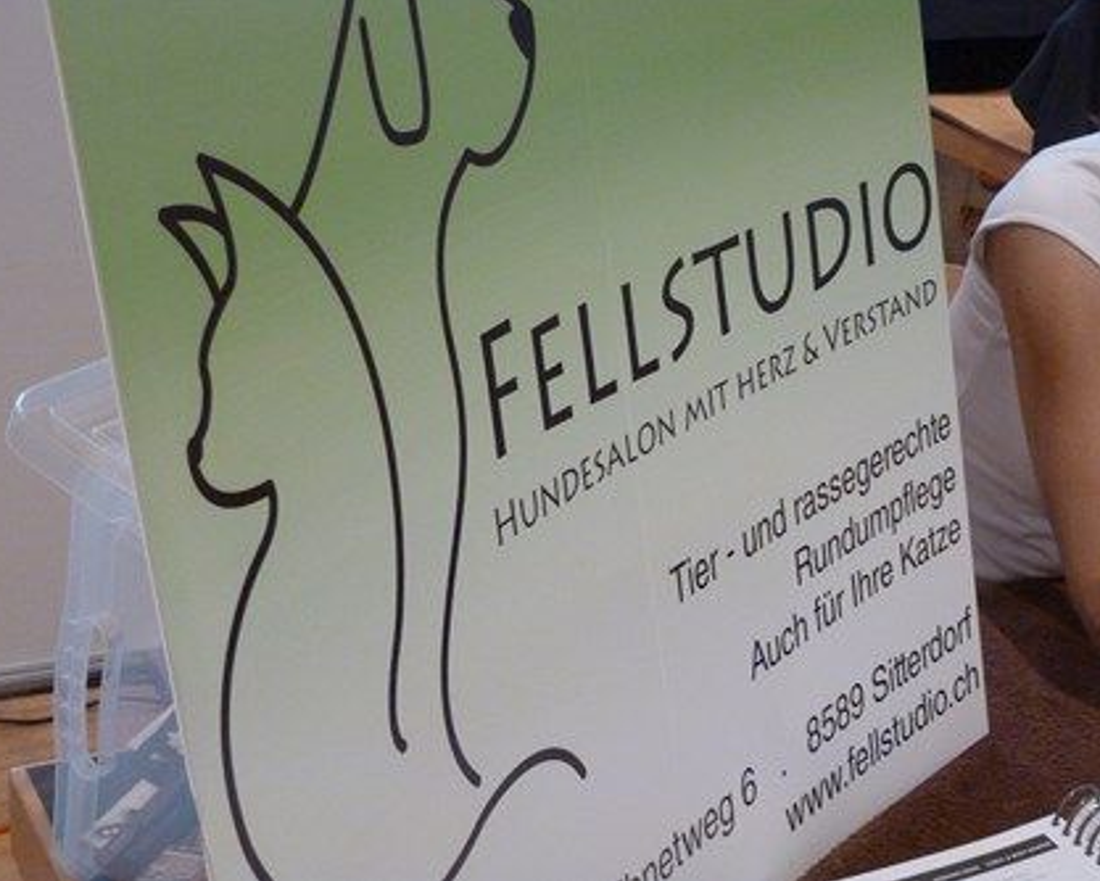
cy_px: 438
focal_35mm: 60
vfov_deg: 25.4
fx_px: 1954
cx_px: 557
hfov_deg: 31.4
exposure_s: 1/30
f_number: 4.4
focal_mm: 10.1
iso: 800
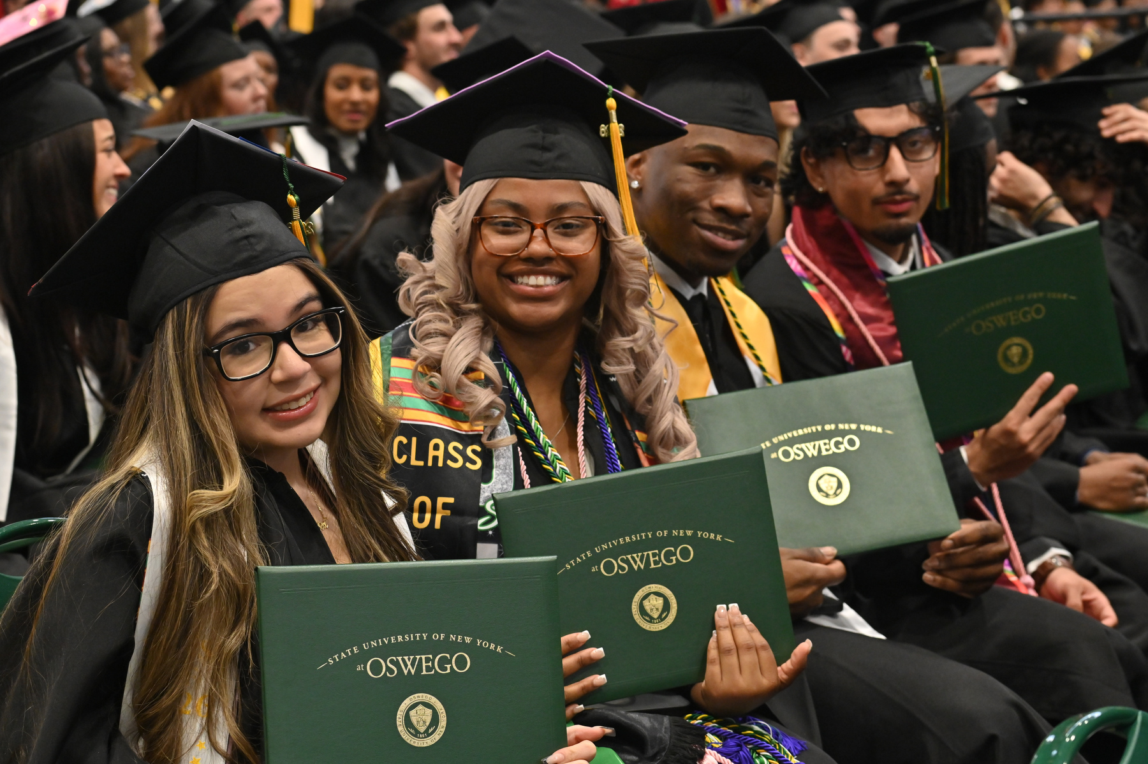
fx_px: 2231
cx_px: 574
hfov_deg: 28.9
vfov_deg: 19.4
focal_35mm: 70
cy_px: 382
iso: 2500
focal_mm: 70
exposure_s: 1/250
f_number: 6.3
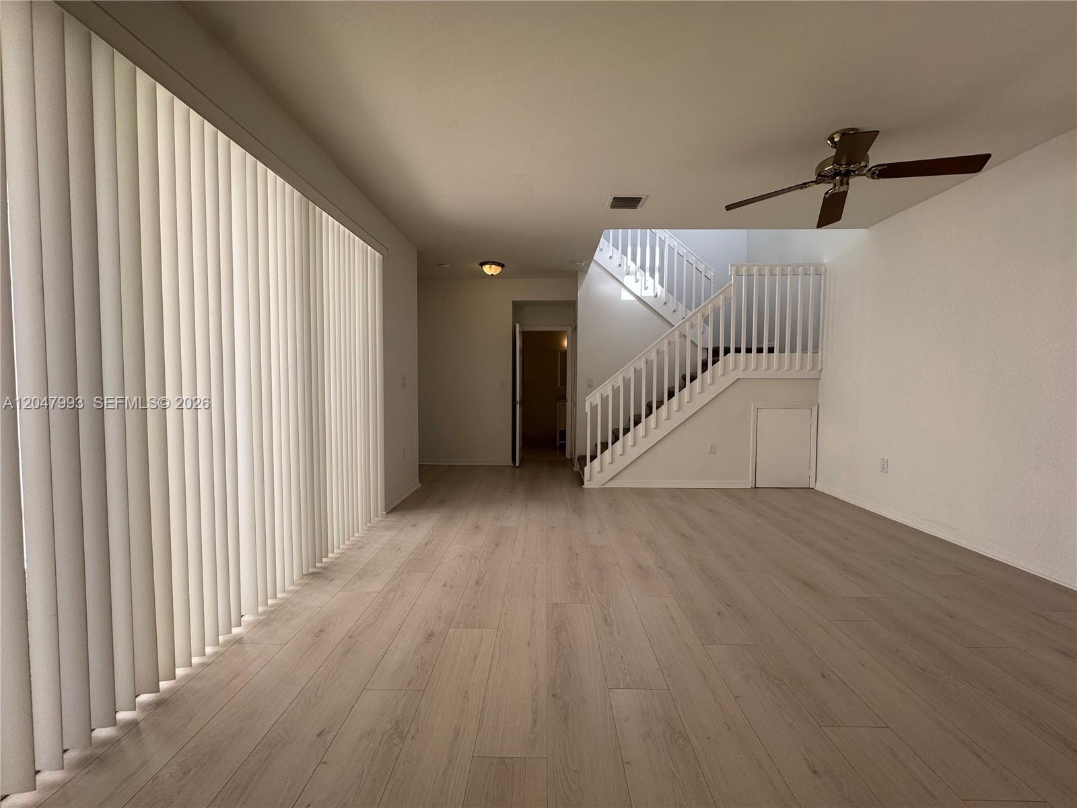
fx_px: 436
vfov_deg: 85.7
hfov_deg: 102.1
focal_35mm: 14
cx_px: 538
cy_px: 404
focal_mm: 2.22
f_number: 2.2
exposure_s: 1/241
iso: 40
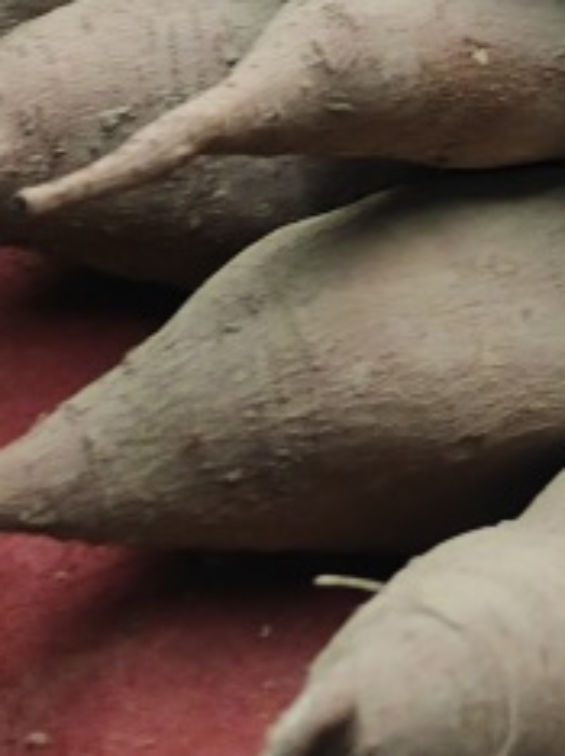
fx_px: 2289
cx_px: 1224
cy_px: -813
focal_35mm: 105
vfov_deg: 14.9
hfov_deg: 12.1
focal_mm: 5.25
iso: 800
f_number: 1.8
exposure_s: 1/33
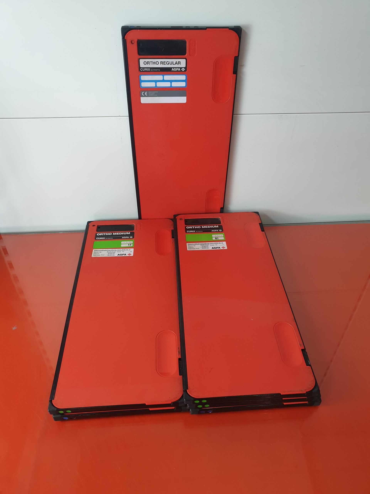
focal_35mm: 26
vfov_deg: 67.3
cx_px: 185
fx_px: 371
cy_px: 247
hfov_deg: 53.1
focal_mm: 4.3
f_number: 2.4
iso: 125
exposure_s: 1/50
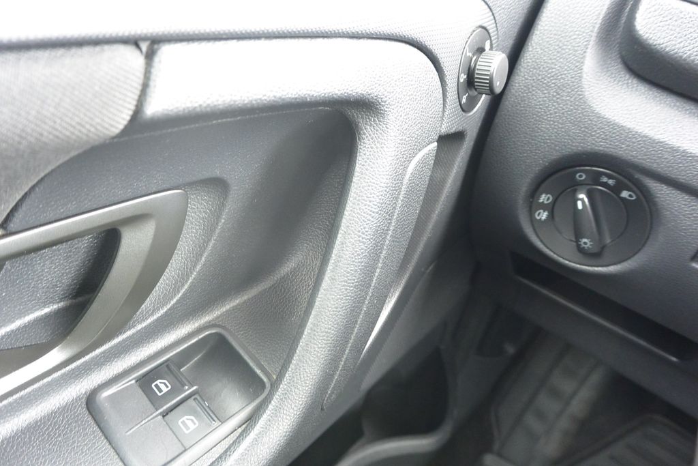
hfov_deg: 67.4
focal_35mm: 27
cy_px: 233
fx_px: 524
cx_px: 349
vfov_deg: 47.9
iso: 800
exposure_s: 1/40
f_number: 3.5
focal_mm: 10
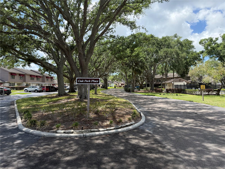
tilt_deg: +0.7
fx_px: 156
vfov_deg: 56.8
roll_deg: -0.1
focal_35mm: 24
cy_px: 84
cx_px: 112
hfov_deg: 71.6
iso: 100
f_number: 1.78
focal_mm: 6.76
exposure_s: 1/2299
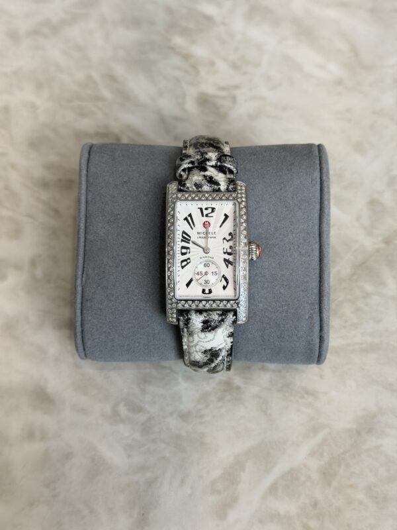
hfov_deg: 30.3
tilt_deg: -63.0
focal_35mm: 48
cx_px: 198
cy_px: 265
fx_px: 734
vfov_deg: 39.7
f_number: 1.78
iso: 80
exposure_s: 1/120
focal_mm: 6.76
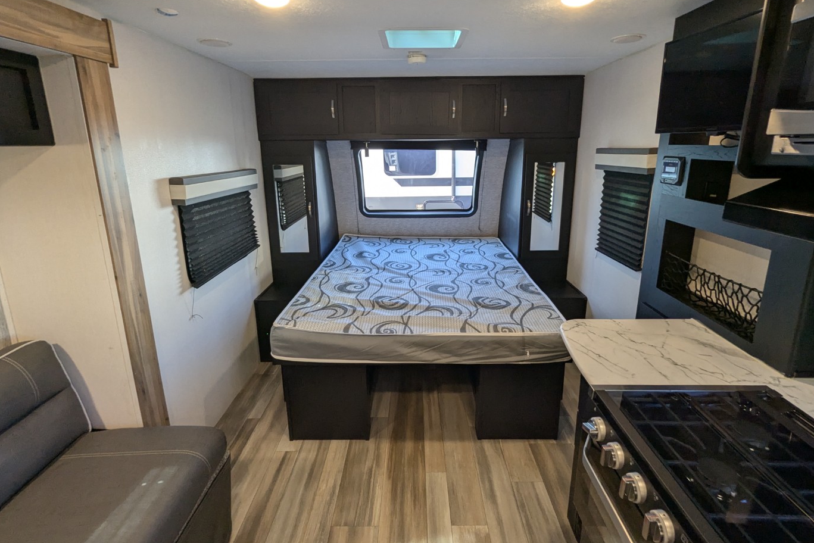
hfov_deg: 93.3
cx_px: 414
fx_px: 384
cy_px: 238
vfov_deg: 70.2
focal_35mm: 17
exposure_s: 1/50
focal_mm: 2.35
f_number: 2.2
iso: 133
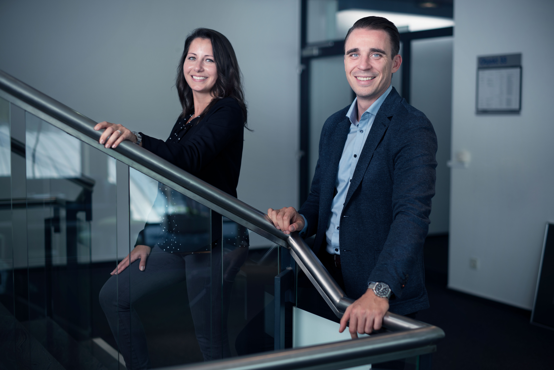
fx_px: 770
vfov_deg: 27.0
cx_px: 277
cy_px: 185
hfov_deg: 39.6
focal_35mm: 50
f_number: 2
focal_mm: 50
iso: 100
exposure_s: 1/200
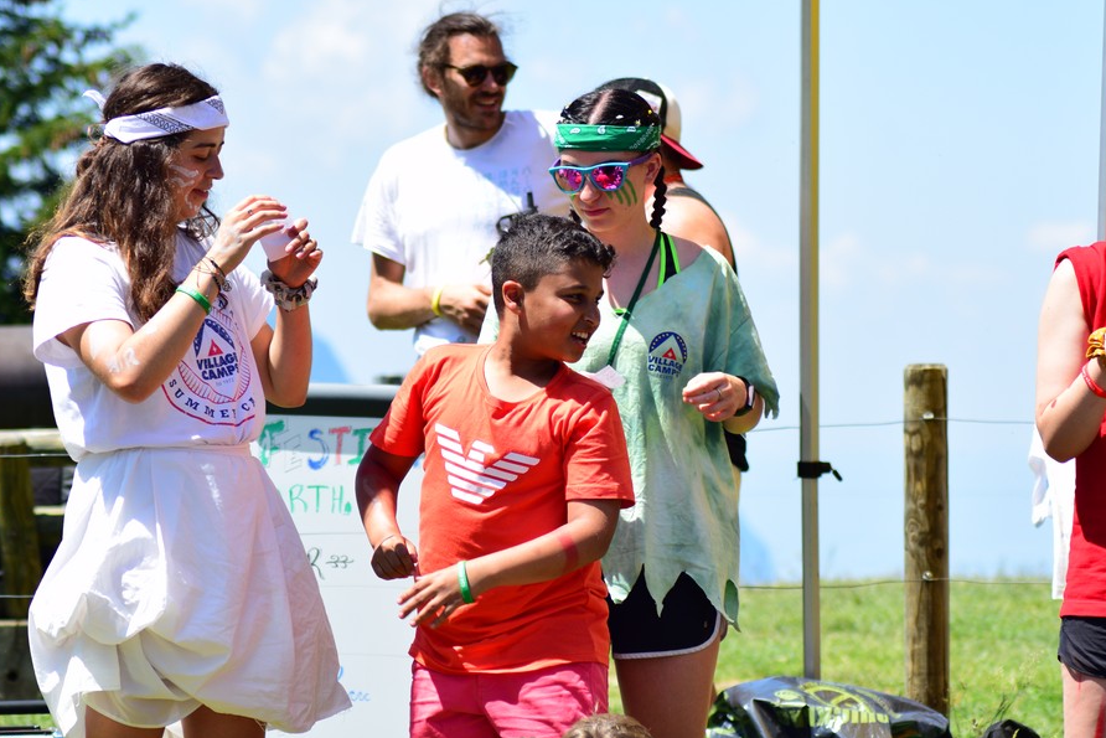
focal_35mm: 233
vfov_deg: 5.9
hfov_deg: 8.9
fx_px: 7146
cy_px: 332
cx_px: 522
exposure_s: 1/640
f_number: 5.6
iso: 200
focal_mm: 135
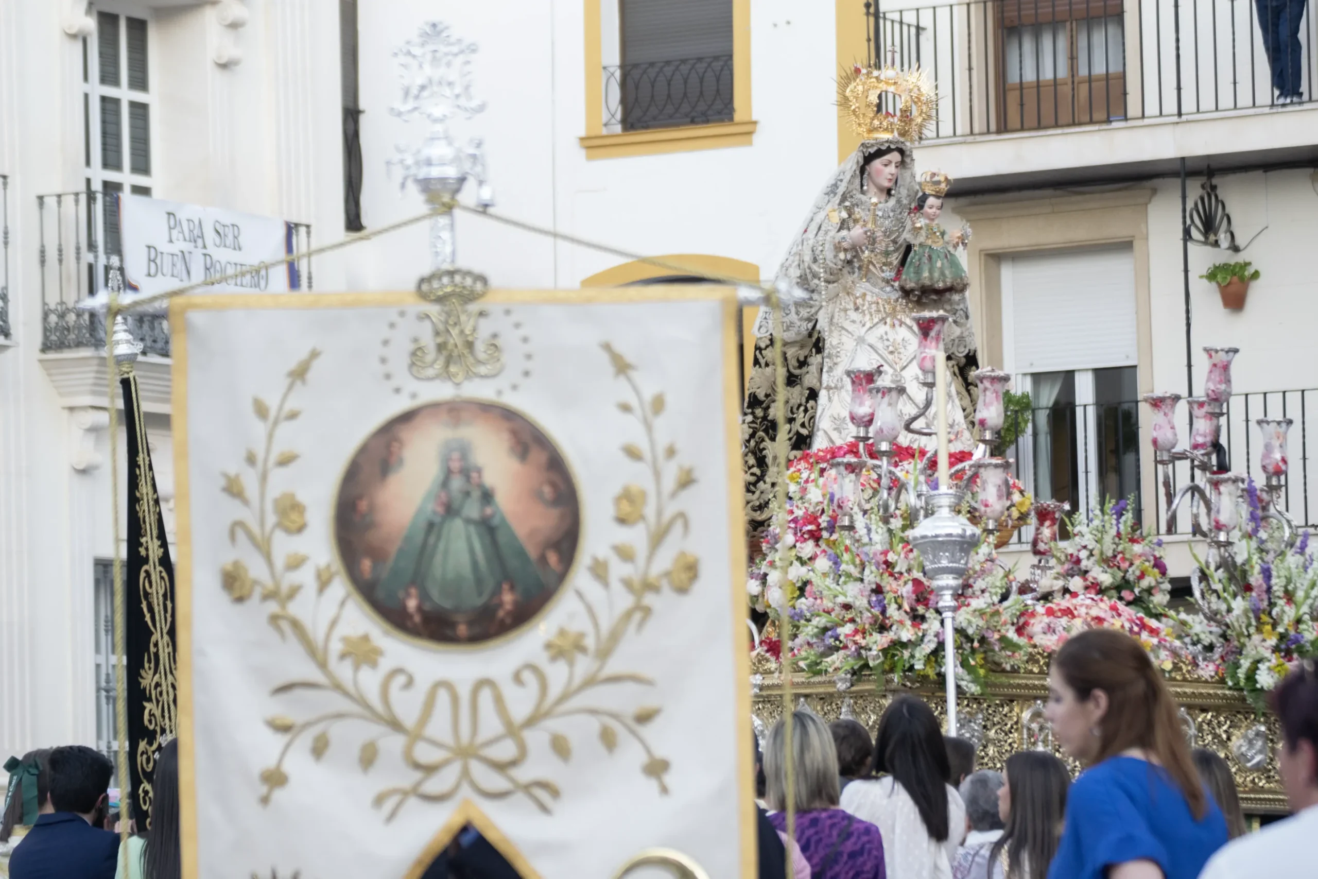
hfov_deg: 12.5
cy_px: 440
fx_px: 6041
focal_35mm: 165
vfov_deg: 8.3
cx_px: 659
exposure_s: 1/250
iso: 800
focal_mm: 110
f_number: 4.2
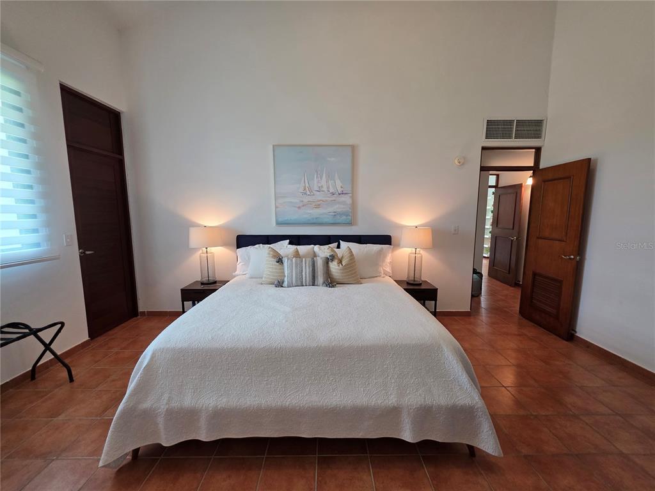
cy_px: 246
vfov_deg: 89.9
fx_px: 246
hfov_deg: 106.2
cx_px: 328
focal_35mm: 13
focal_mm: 2.2
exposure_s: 1/120
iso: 200
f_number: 1.9
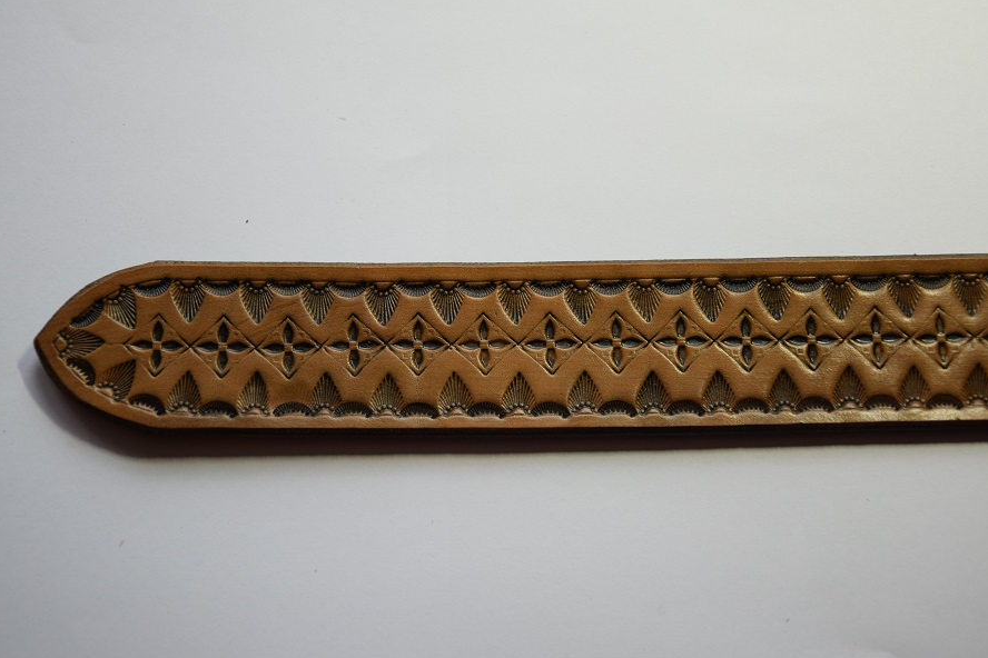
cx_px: 490
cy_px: 327
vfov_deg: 17.9
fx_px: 2086
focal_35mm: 76
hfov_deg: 26.7
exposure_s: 1/60
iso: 640
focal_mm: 50
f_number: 5
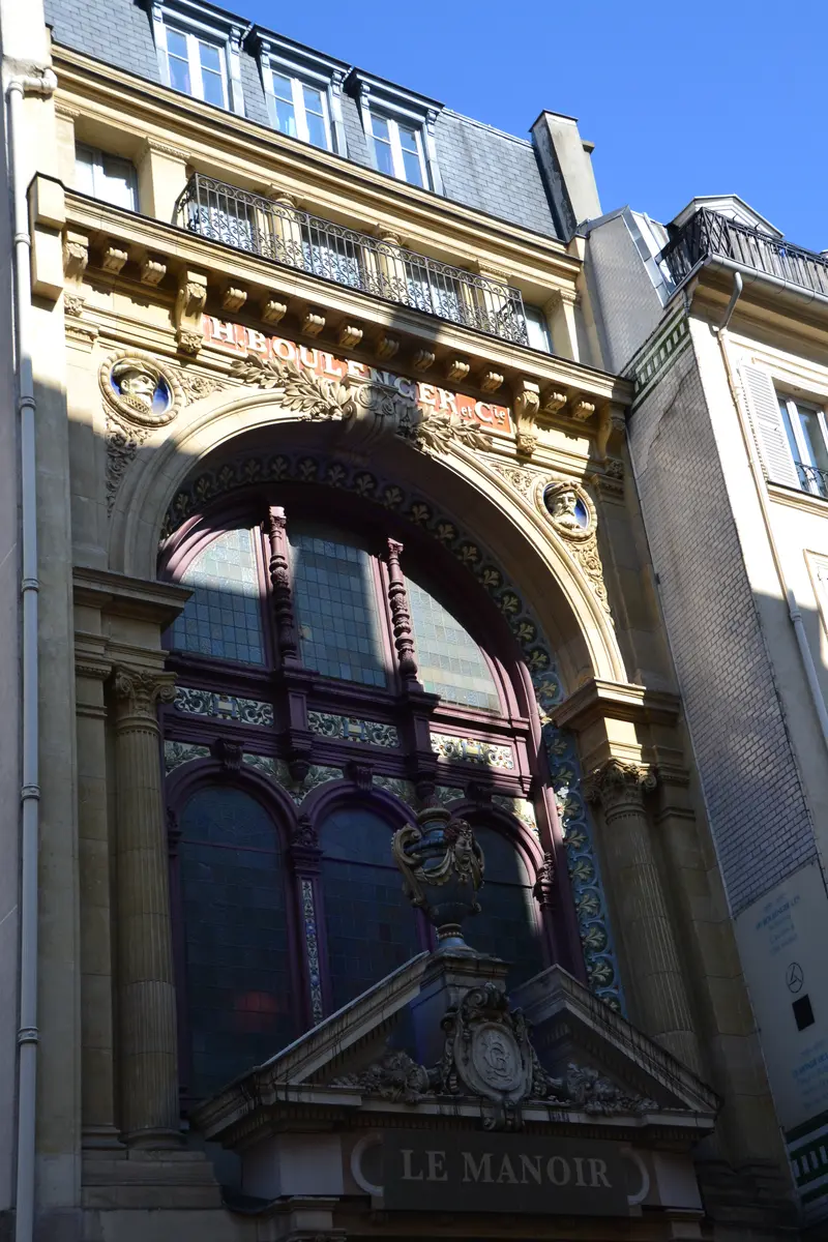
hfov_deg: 25.8
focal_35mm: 52
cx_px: 414
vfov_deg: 37.9
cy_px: 621
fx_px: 1811
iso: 400
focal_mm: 35
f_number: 10
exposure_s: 1/320
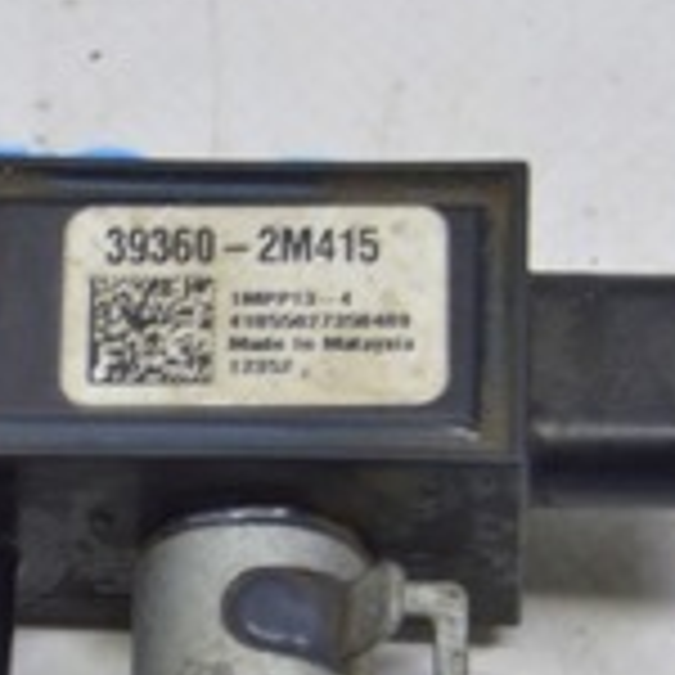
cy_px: 493
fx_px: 6243
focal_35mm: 283
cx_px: 166
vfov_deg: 6.2
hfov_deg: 6.2
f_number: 5.6
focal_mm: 52
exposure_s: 1/20
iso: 400
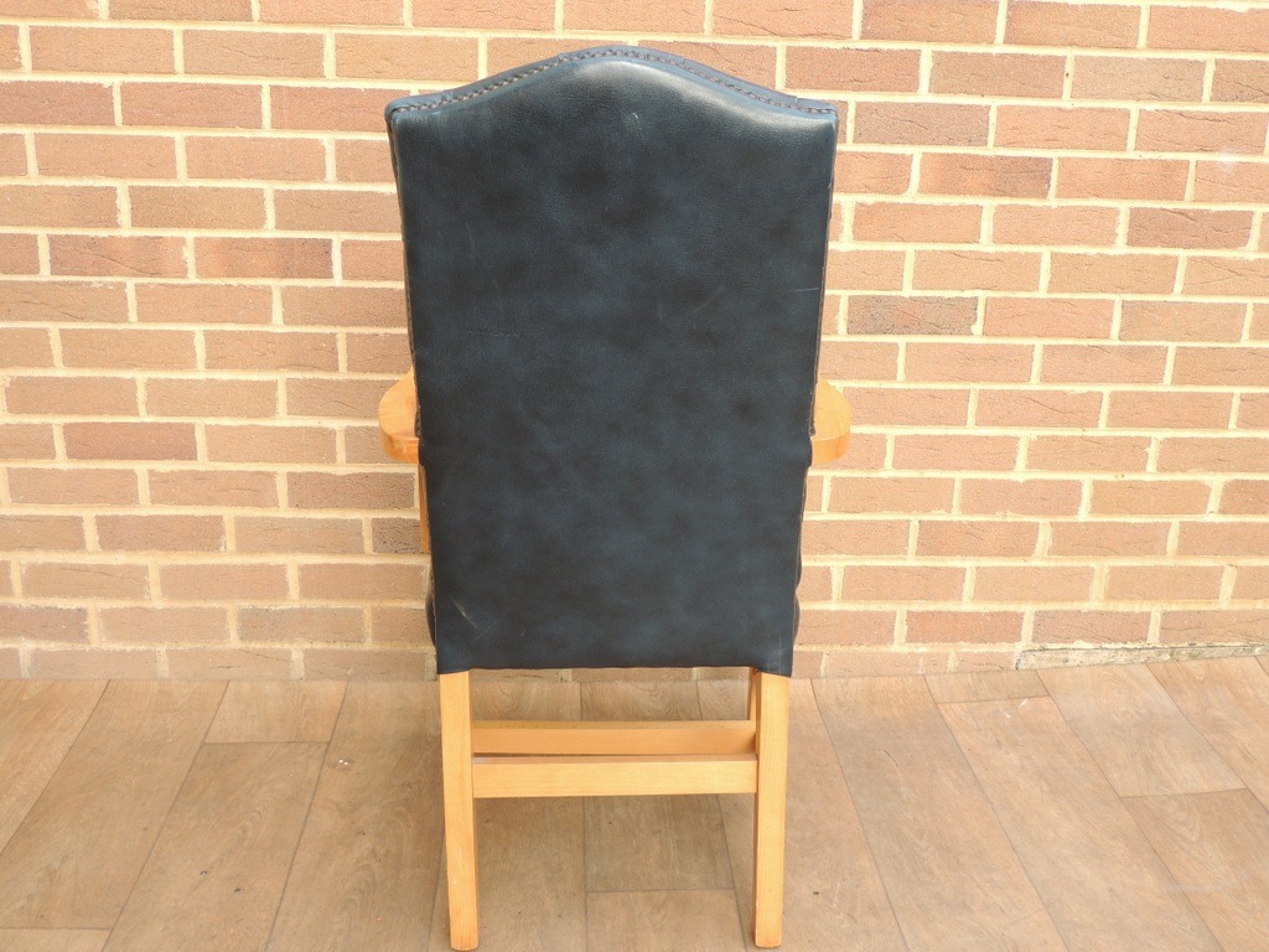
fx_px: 1283
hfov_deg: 52.6
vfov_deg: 40.7
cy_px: 476
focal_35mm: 35
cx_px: 634
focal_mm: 6.2
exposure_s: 1/80
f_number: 3.3
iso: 100
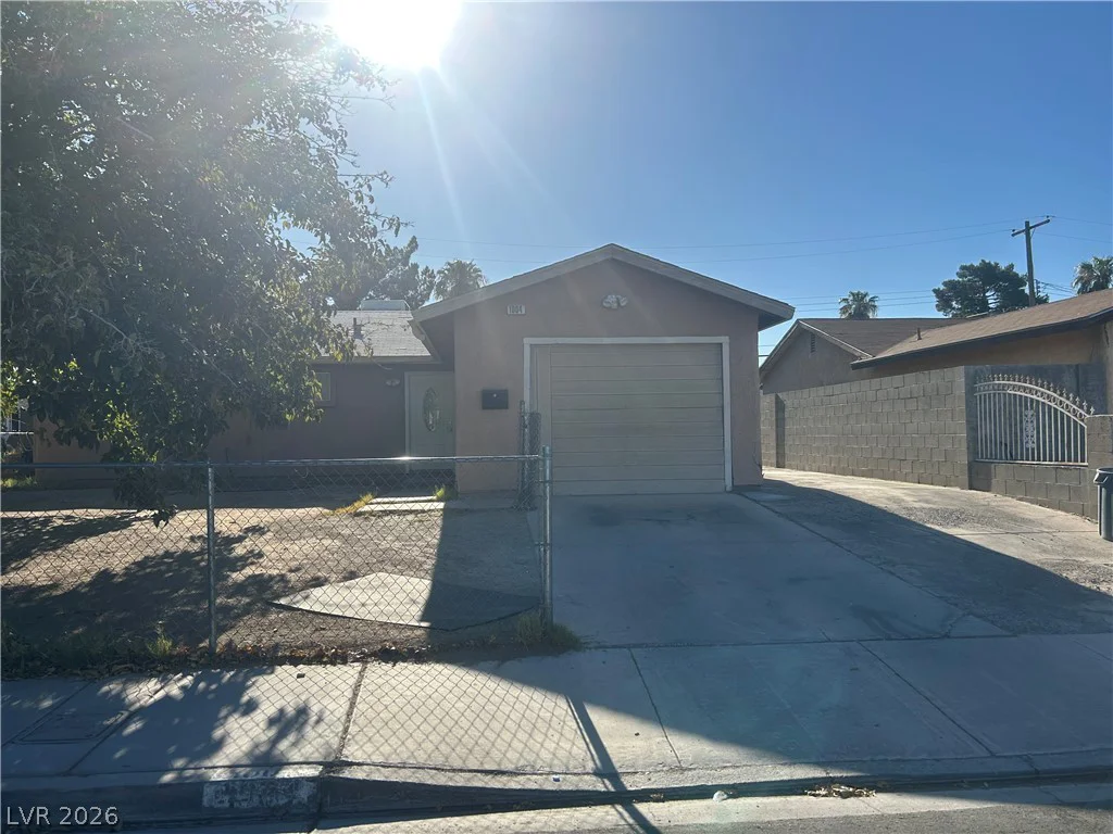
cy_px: 417
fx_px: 836
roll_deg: +1.0
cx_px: 556
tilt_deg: +1.5
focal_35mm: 26
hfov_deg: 67.3
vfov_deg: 53.1
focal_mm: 5.7
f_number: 1.5
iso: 50
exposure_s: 1/5882
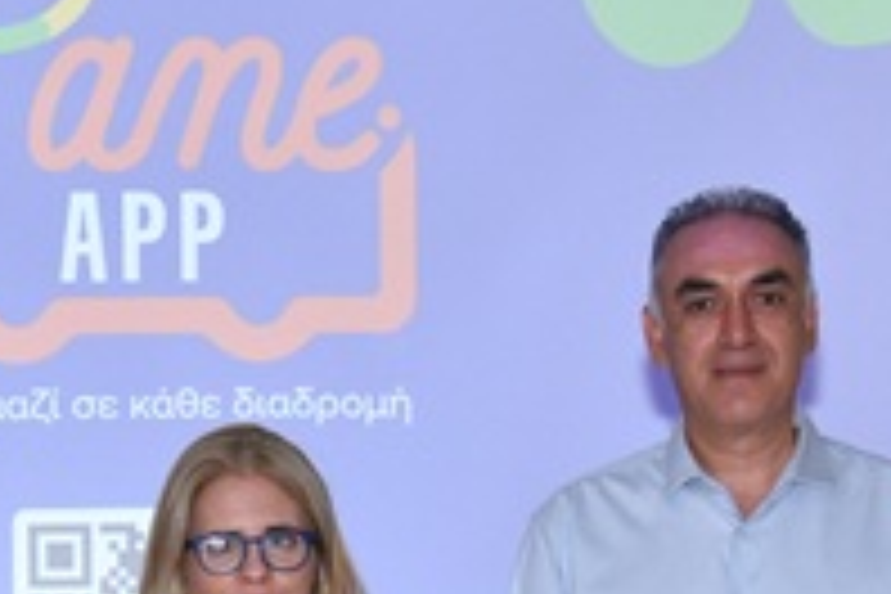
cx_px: 86
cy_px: 945
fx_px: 4059
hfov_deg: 12.4
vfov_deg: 8.2
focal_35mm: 164
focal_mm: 24
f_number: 5.6
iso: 800
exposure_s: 1/125
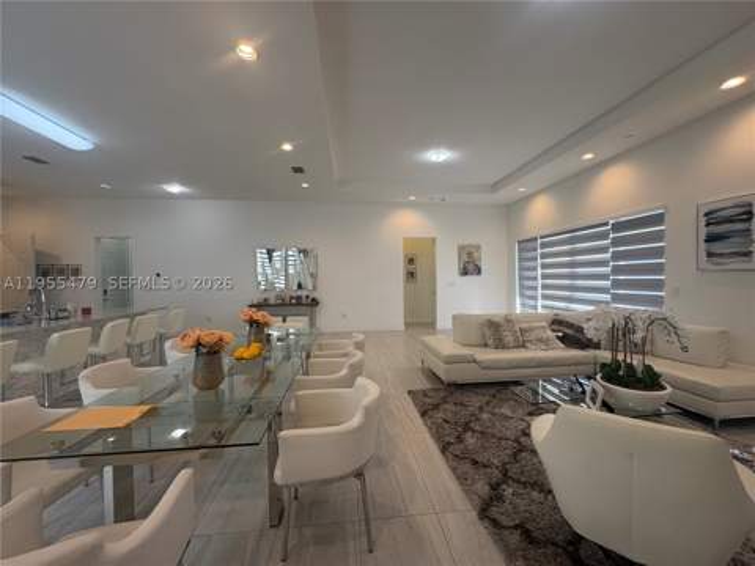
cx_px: 378
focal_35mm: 14
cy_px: 283
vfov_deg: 85.7
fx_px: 305
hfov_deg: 102.1
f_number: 2.2
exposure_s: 1/120
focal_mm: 2.22
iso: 200
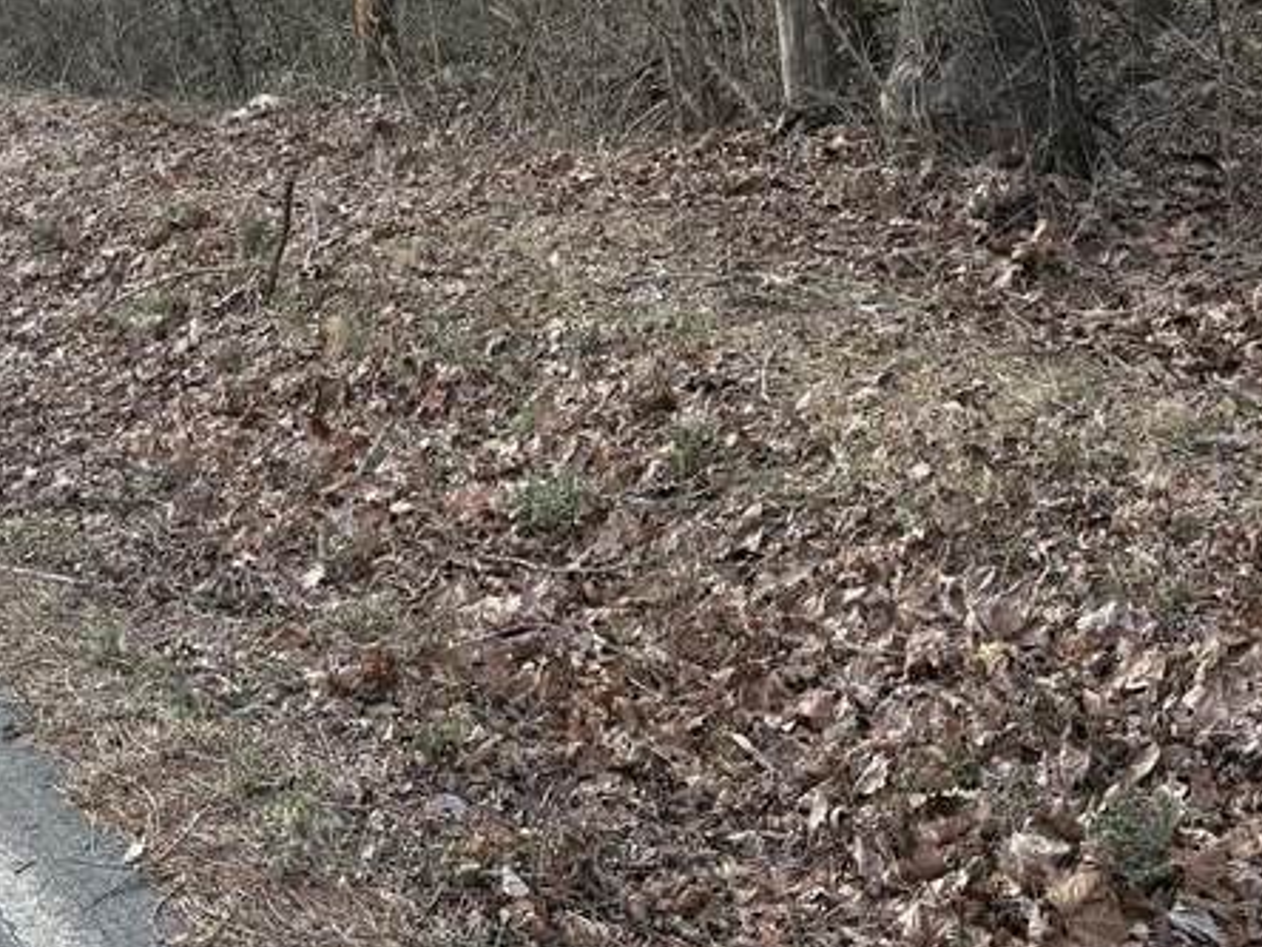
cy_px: -9
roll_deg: +3.2
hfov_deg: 26.0
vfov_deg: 19.1
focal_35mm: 75
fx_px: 2734
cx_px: 534
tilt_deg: -7.1
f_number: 1.6
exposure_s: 1/206
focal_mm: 5.96
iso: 80
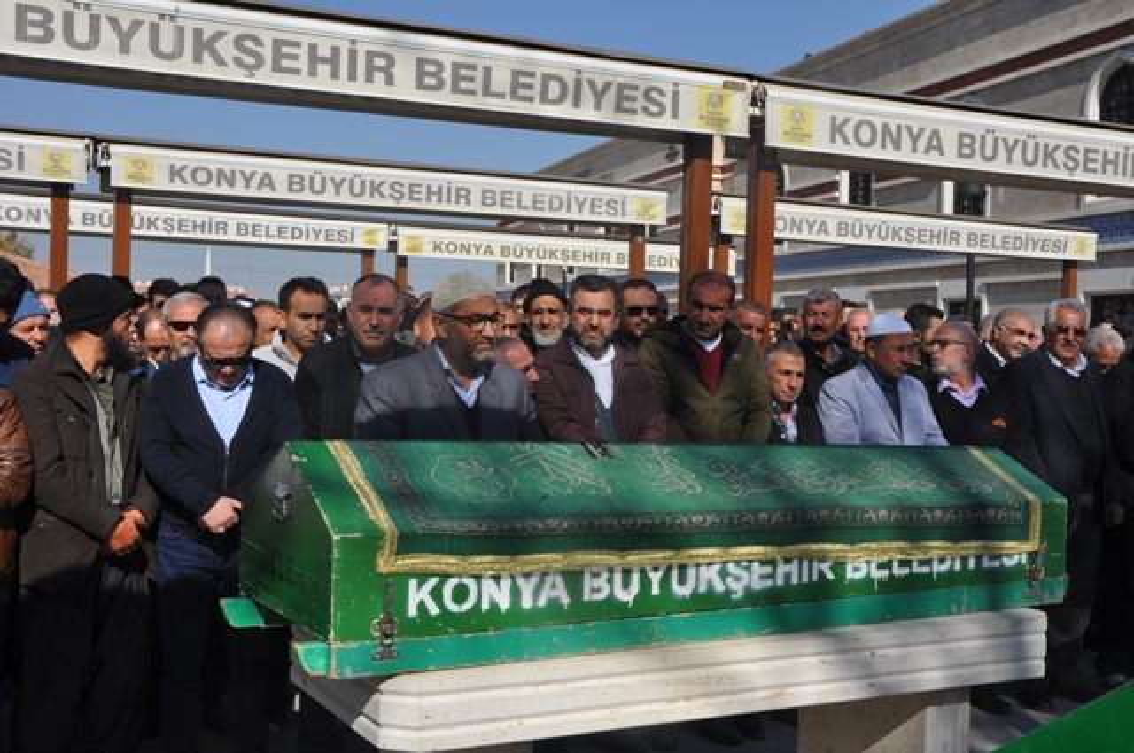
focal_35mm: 46
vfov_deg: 28.9
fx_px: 1463
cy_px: 376
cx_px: 567
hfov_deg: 42.4
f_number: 10
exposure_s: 1/400
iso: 200
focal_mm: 31
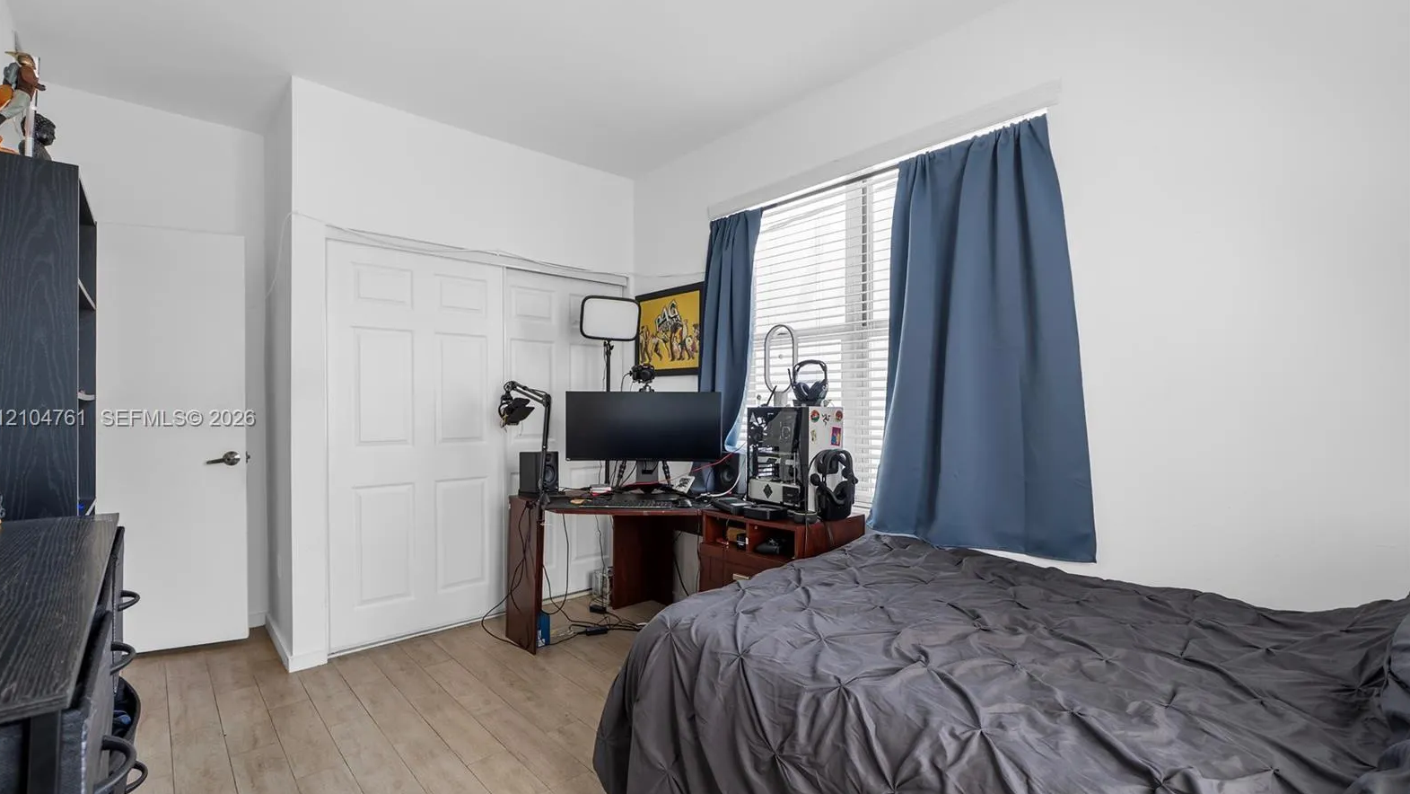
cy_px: 419
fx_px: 598
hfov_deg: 99.4
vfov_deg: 67.0
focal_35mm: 16
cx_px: 694
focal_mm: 10
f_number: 4.5
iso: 320
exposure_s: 1/15
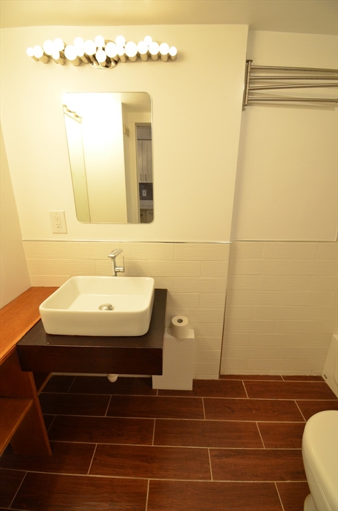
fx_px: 212
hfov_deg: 77.0
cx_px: 169
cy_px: 256
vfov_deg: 100.5
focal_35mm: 15
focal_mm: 10
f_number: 8
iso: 1000
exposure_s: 1/50
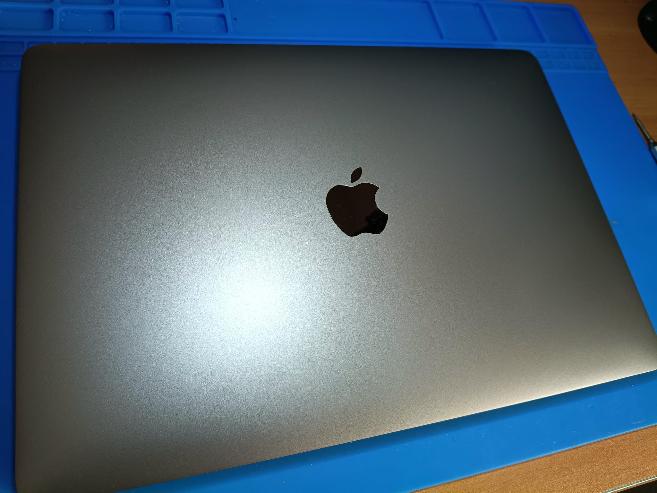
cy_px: 246
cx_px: 328
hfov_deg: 67.3
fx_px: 493
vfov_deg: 53.1
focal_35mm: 26
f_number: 1.8
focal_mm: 4.81
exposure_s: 1/100
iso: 206
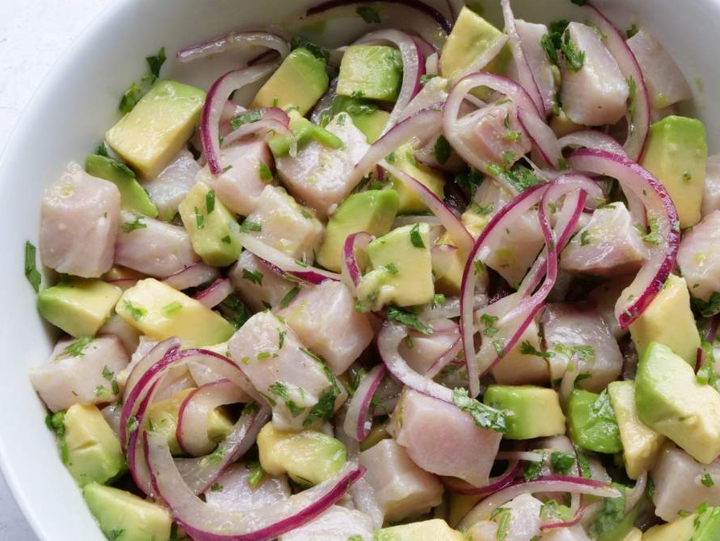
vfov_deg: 16.2
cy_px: 292
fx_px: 1893
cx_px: 433
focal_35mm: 91
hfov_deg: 21.5
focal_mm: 34
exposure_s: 1/80
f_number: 14
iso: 1000
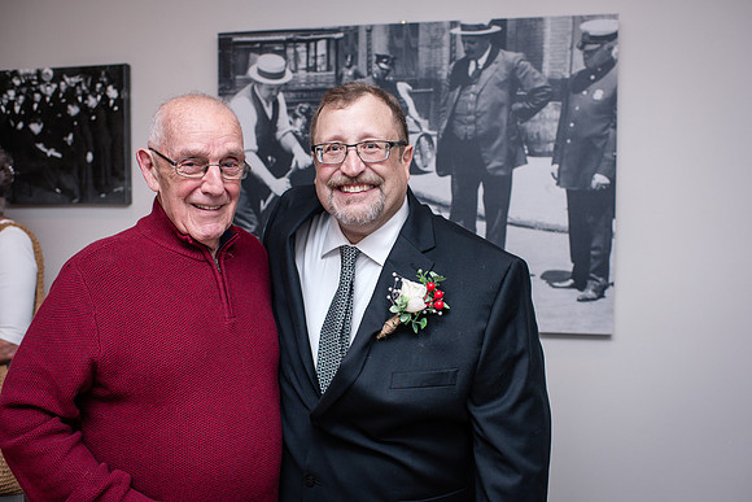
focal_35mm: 35
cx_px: 376
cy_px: 251
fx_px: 731
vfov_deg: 37.9
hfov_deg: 54.4
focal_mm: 35
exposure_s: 1/200
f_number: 3.5
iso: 500
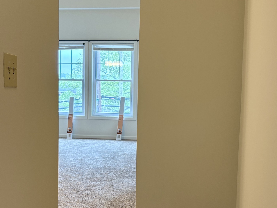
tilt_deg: -4.8
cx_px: 118
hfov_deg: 36.1
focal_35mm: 53
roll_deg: -0.3
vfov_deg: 27.4
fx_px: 424
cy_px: 128
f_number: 1.6
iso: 125
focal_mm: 5.96
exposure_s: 1/60
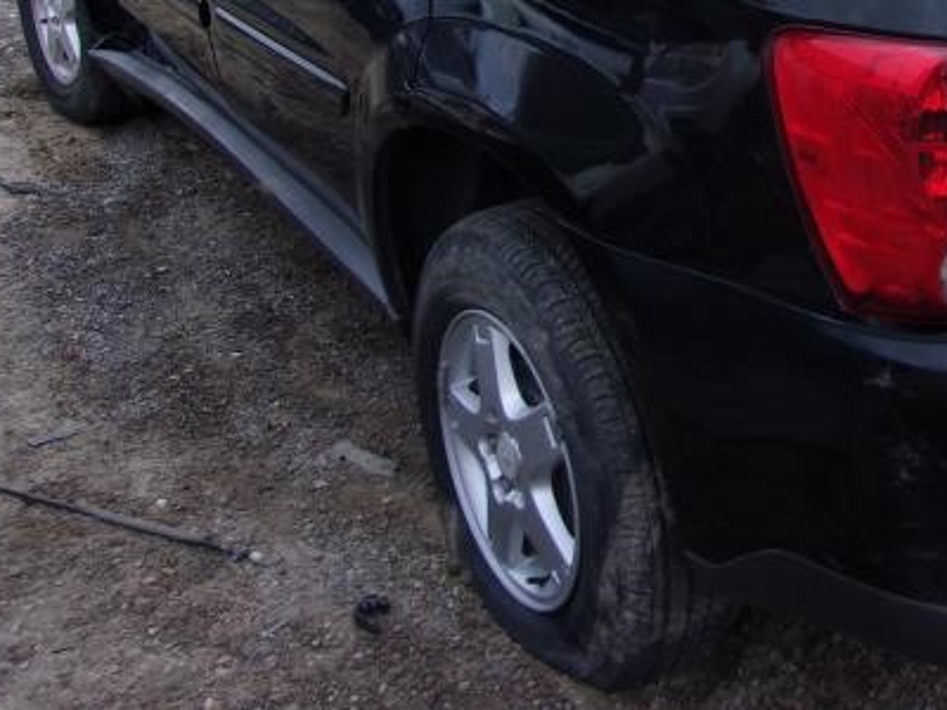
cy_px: 9
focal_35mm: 54
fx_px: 1477
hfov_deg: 33.7
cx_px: 843
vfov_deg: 25.7
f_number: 3
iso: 80
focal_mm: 4.9
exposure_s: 1/300
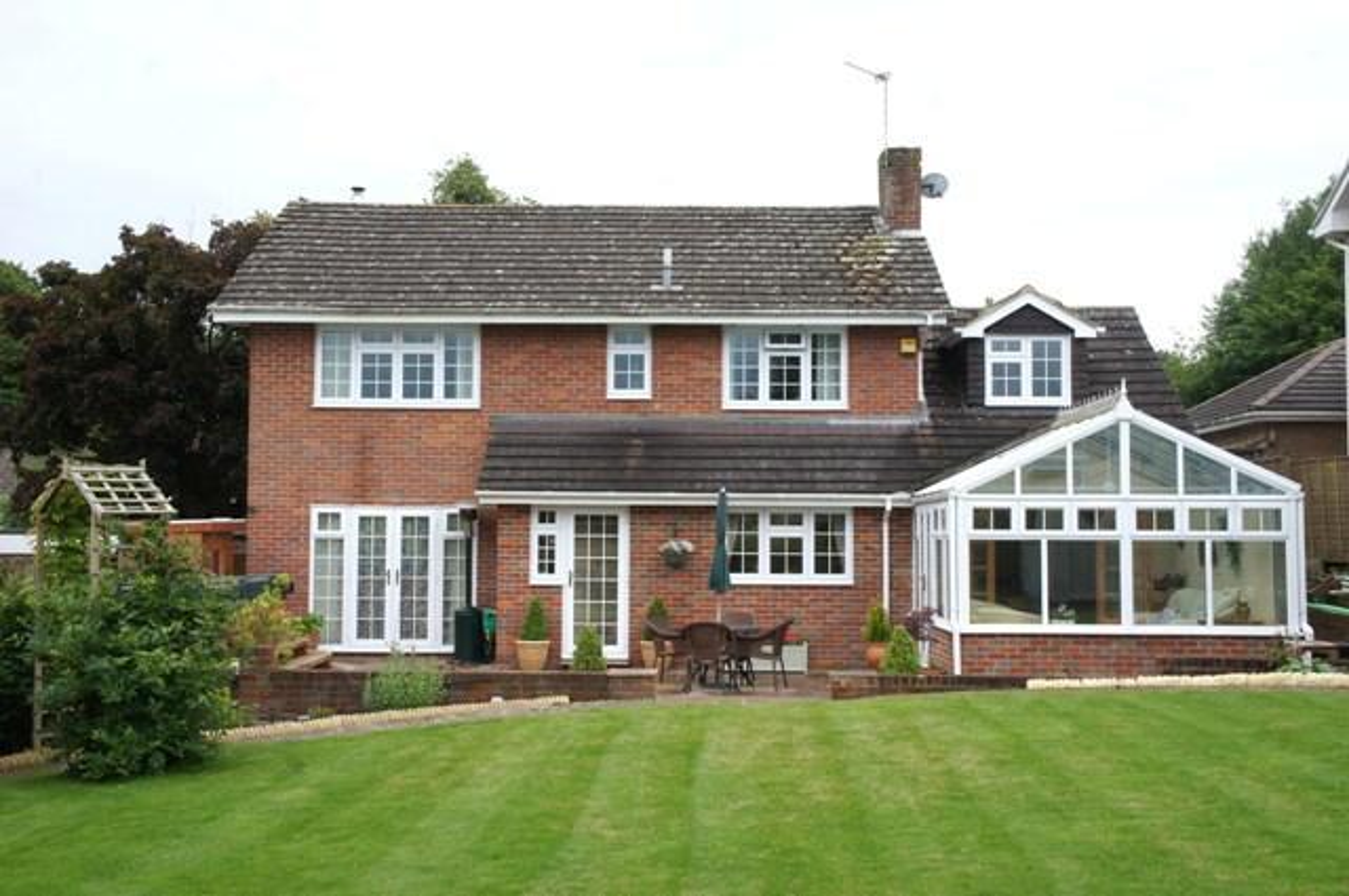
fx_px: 1572
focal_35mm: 42
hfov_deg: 46.5
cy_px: 448
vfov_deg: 31.8
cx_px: 674
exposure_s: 1/100
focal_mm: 28
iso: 200
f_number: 13
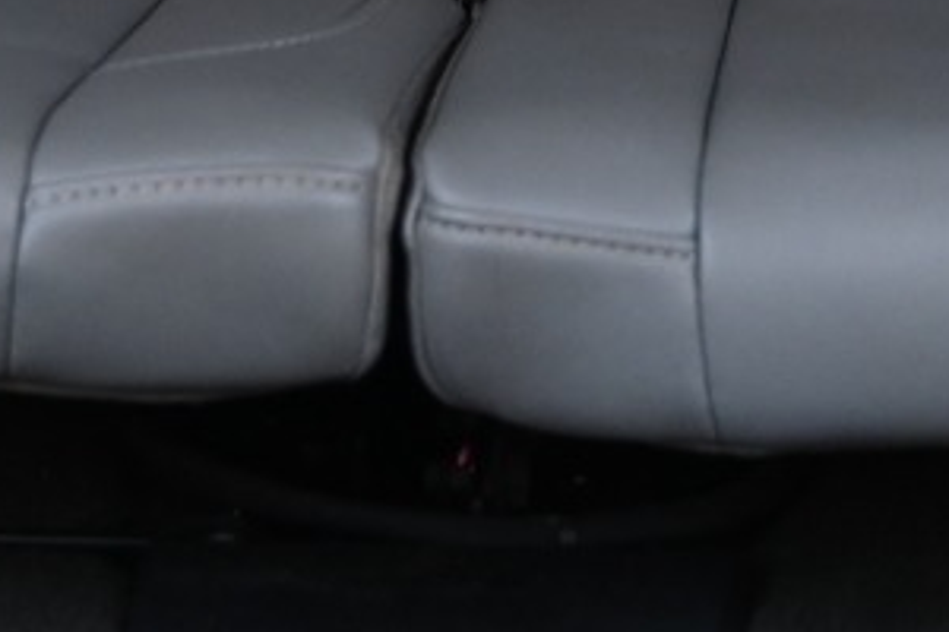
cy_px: -973
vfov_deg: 6.5
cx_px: 905
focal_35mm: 200
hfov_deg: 10.2
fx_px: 5272
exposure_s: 1/125
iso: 1400
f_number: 4
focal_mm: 37
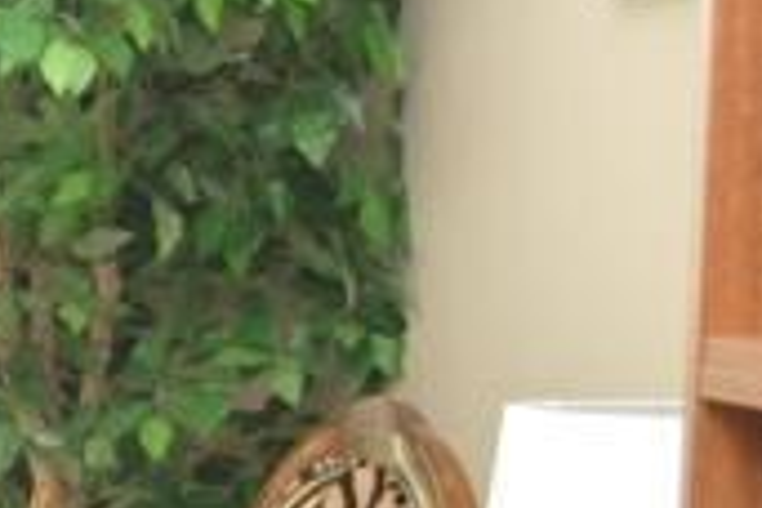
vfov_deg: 12.0
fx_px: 2413
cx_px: -1132
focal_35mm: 114
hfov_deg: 13.0
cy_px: 363
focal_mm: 13
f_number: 4
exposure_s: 1/125
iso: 250
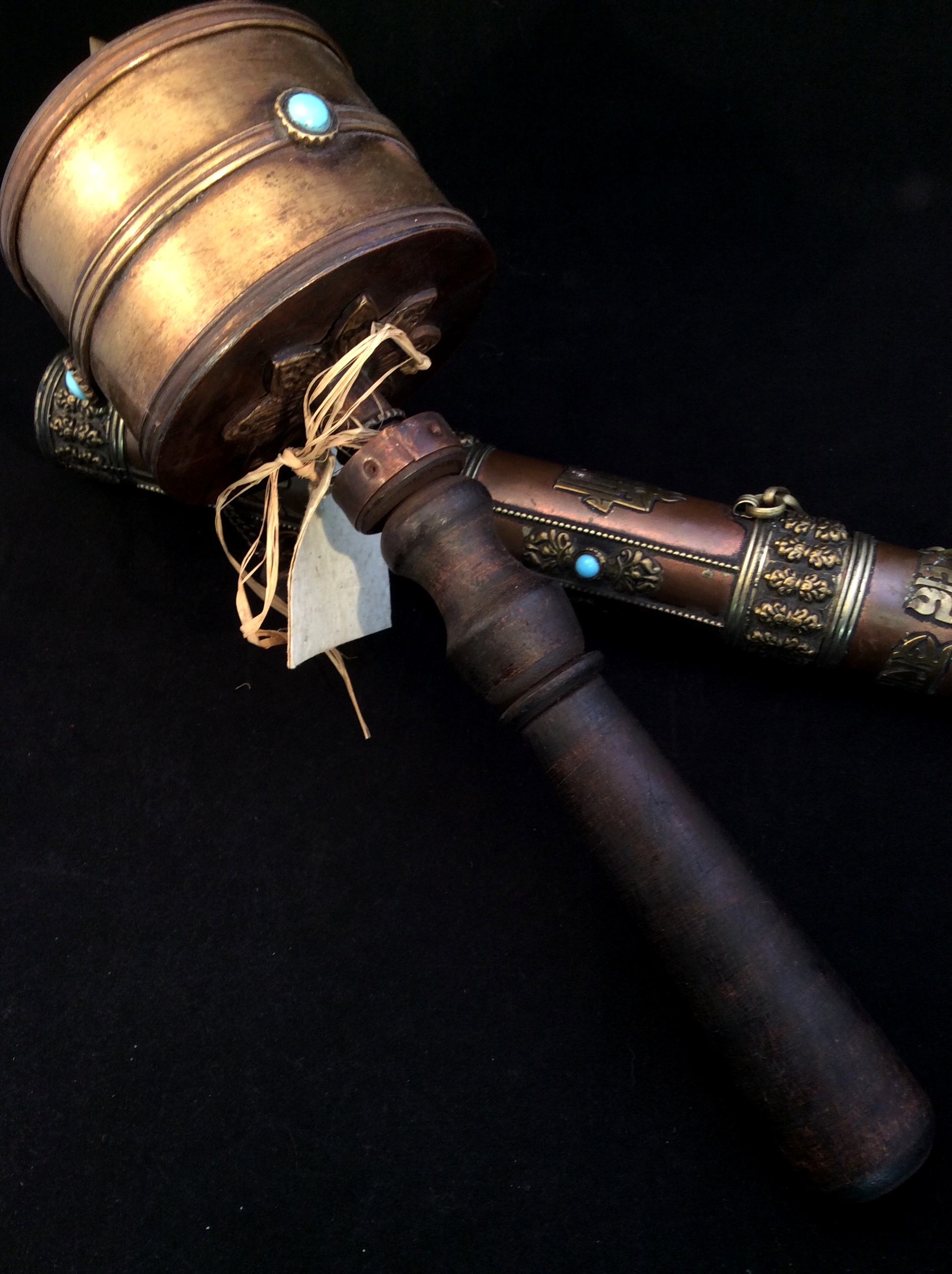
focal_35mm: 33
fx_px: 1213
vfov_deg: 55.4
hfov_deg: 42.8
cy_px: 637
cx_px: 476
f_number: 2.4
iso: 32
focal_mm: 3.3
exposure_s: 1/30
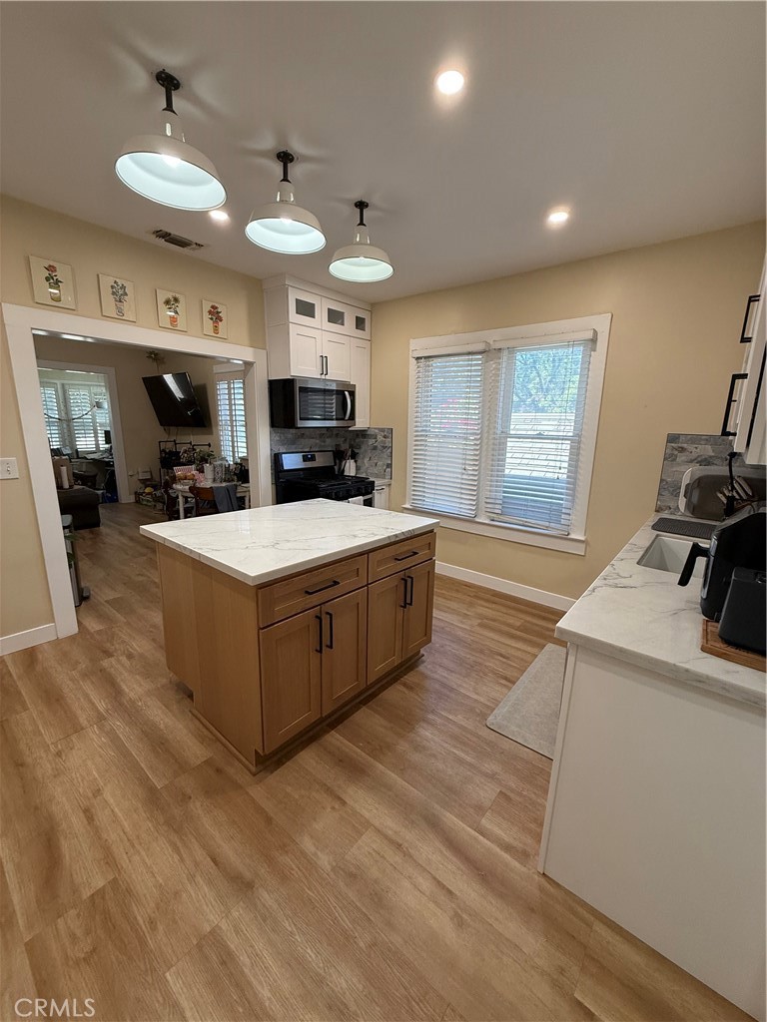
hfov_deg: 85.7
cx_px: 384
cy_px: 511
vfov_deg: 102.1
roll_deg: -1.4
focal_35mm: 14
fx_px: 414
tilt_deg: -11.4
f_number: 2.2
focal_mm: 2.22
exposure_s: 1/120
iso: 200
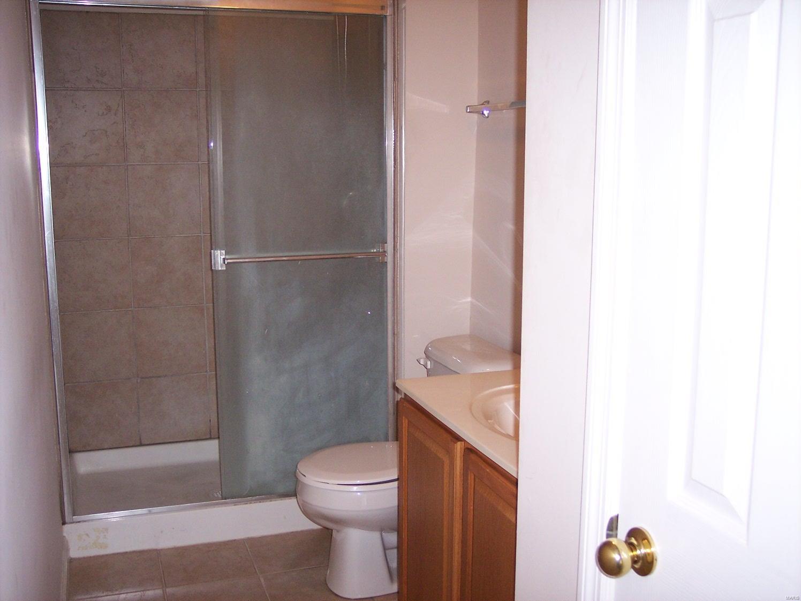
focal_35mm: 39
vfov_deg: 36.8
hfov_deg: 47.9
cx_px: 400
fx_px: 902
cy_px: 300
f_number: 2.8
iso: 140
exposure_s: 1/60
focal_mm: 8
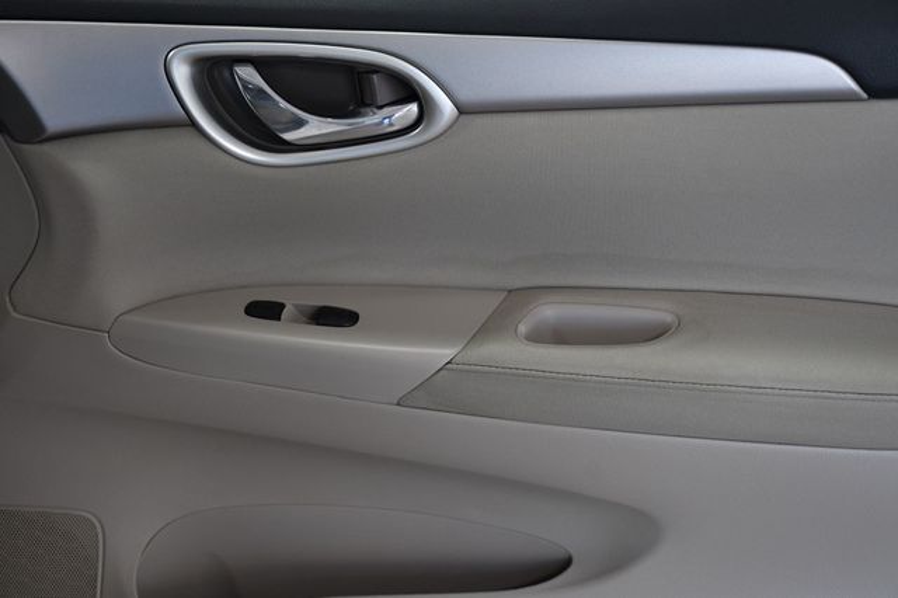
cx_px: 449
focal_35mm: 72
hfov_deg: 28.1
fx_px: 1795
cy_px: 299
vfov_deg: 18.9
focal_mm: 48
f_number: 5.6
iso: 400
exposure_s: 1/125
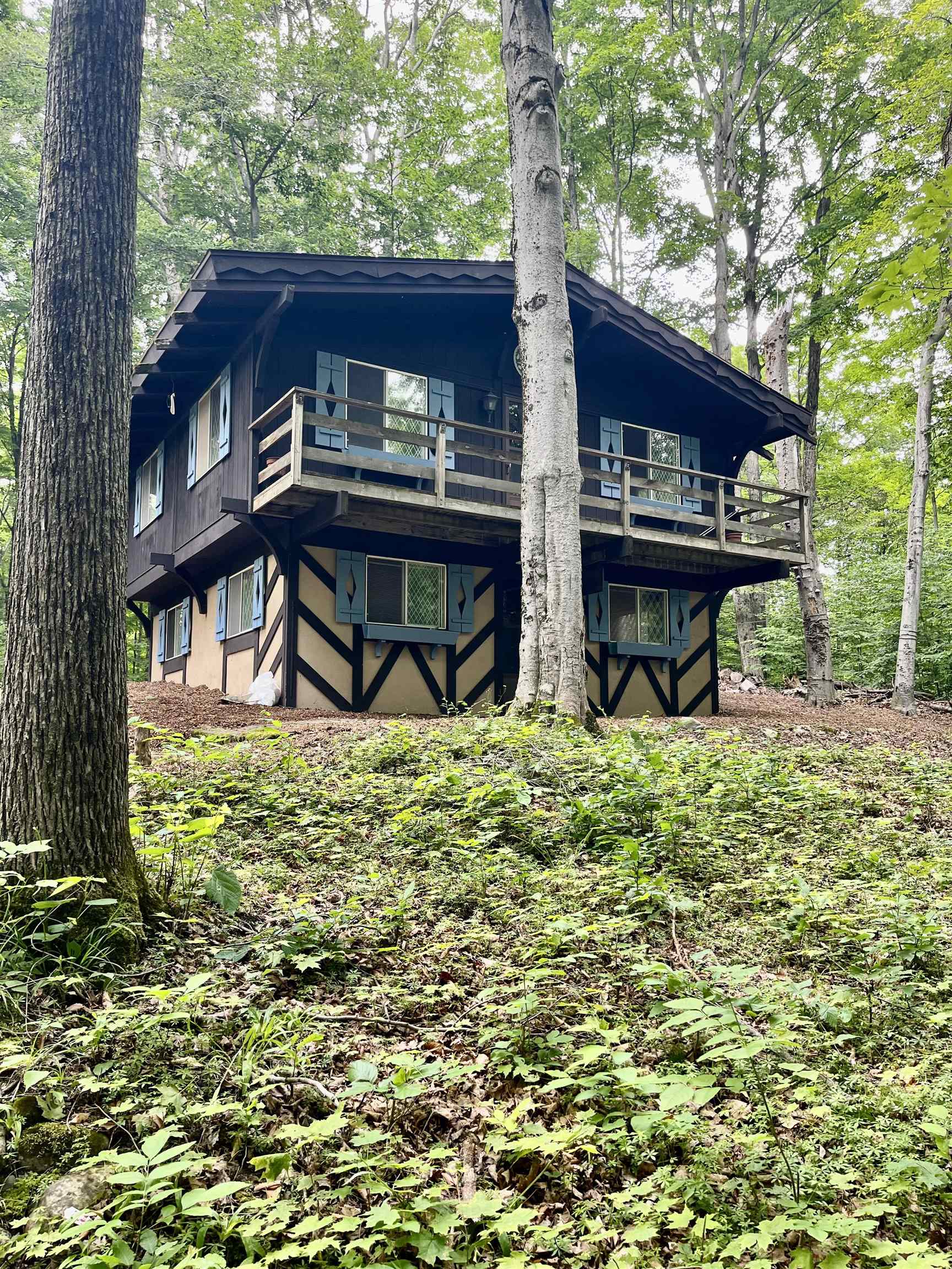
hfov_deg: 53.1
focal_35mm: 26
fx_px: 953
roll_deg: +0.4
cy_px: 634
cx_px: 476
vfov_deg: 67.3
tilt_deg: +6.2
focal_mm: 5.1
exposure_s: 1/121
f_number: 1.6
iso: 80
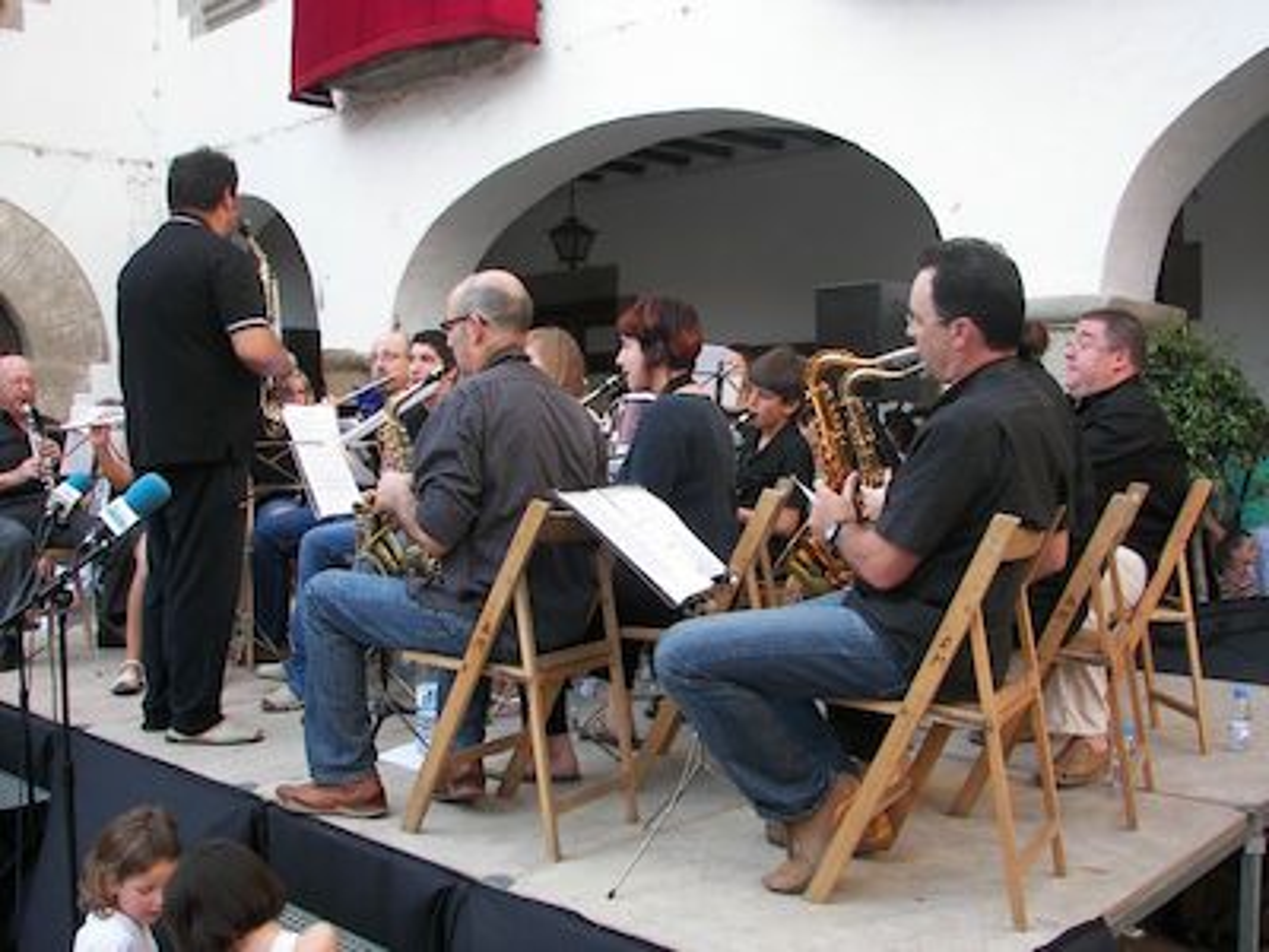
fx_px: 1320
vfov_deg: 39.7
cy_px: 476
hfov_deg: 51.4
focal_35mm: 36
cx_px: 634
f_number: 2.8
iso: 50
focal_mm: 6
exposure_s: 1/40
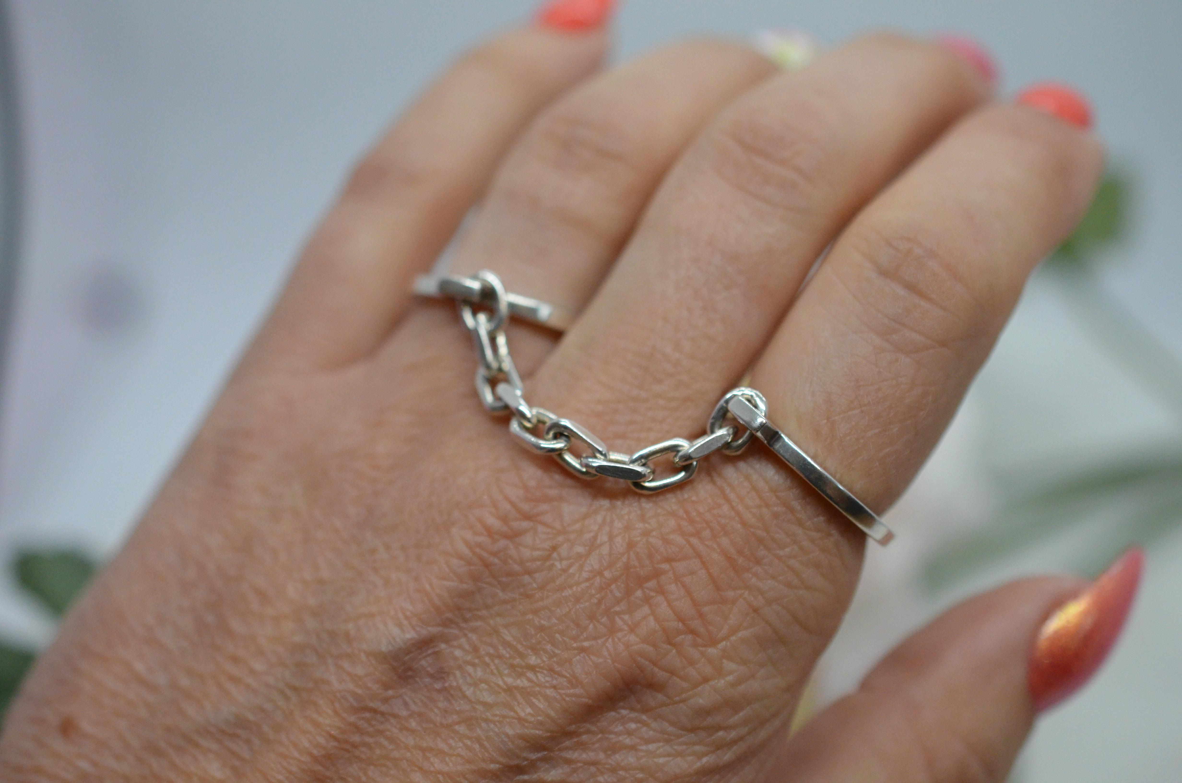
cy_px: 392
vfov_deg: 22.5
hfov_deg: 33.5
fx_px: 1966
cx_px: 591
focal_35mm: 60
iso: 2500
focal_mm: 40
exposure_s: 1/3200
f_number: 4
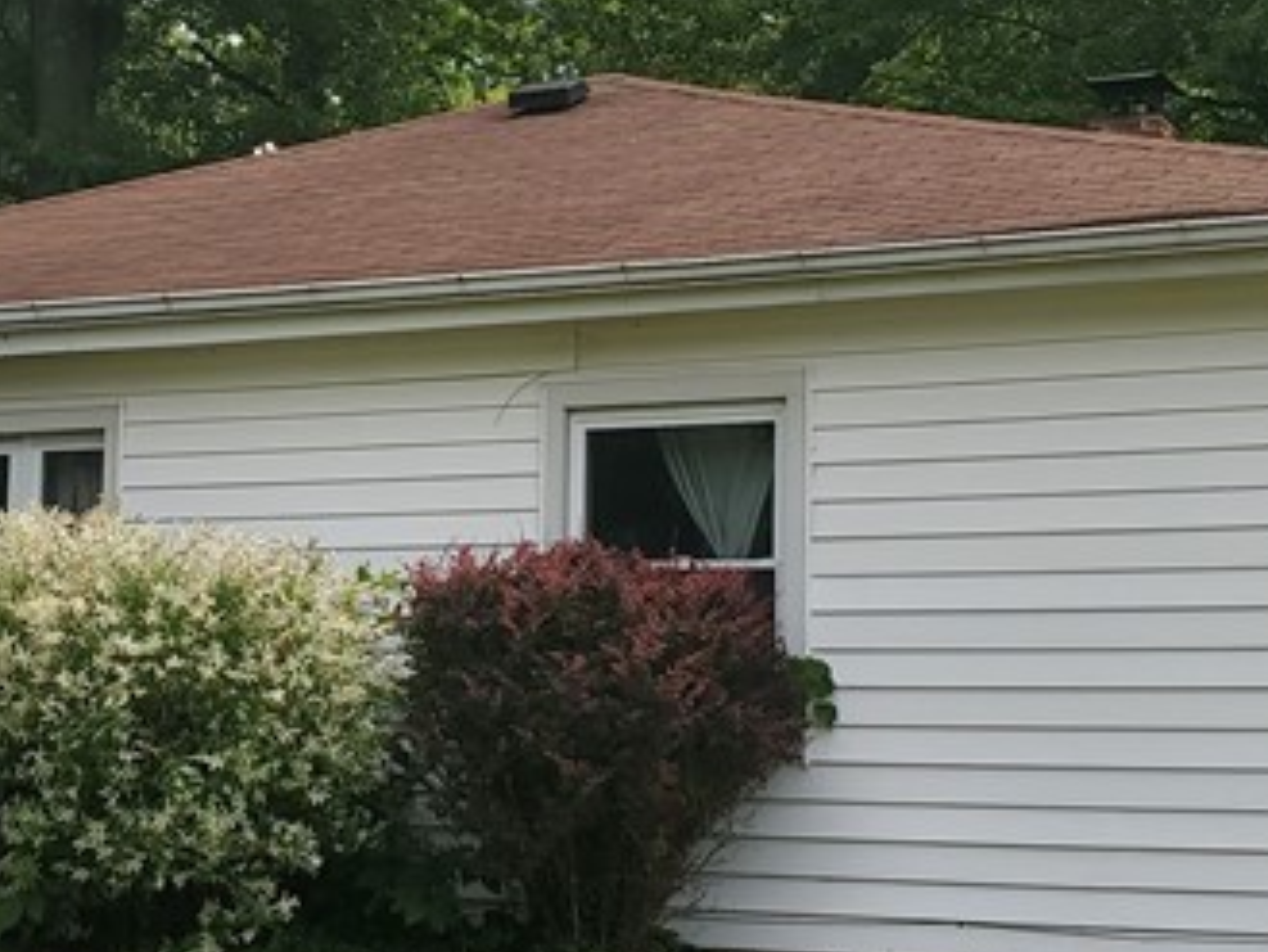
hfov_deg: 23.9
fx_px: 2968
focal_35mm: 81
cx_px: 339
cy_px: 513
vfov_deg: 18.2
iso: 50
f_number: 2.4
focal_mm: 4.3
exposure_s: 1/1002
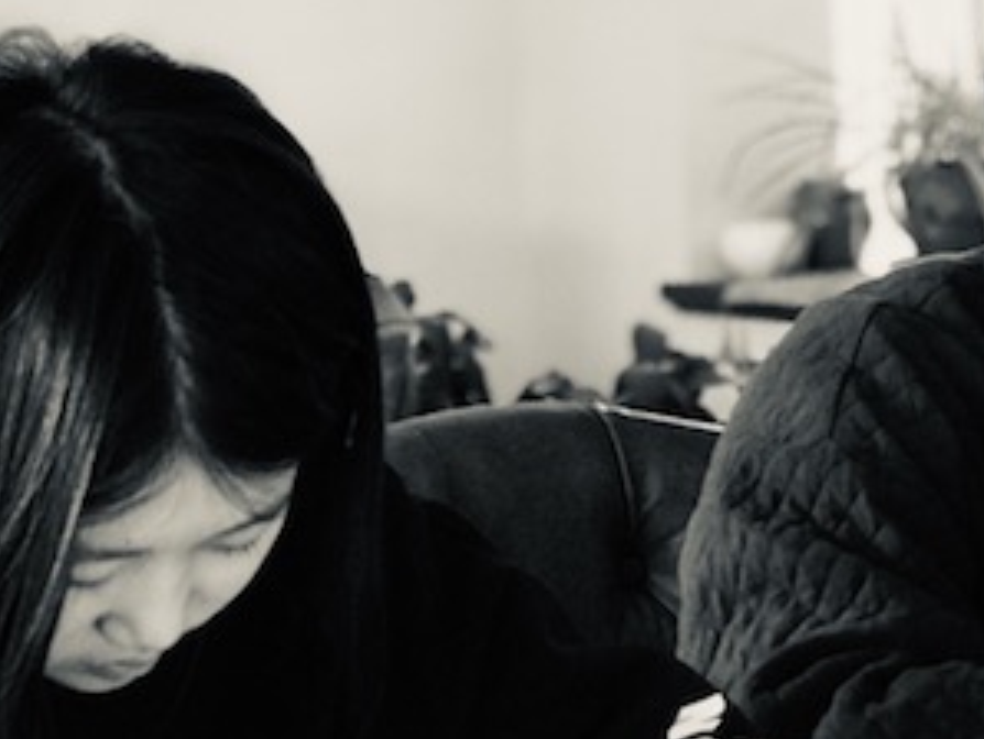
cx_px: 518
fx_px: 4353
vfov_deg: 9.7
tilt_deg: -6.1
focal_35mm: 153
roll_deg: +2.4
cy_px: 396
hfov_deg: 12.9
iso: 125
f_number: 2.8
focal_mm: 6.6
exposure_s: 1/50
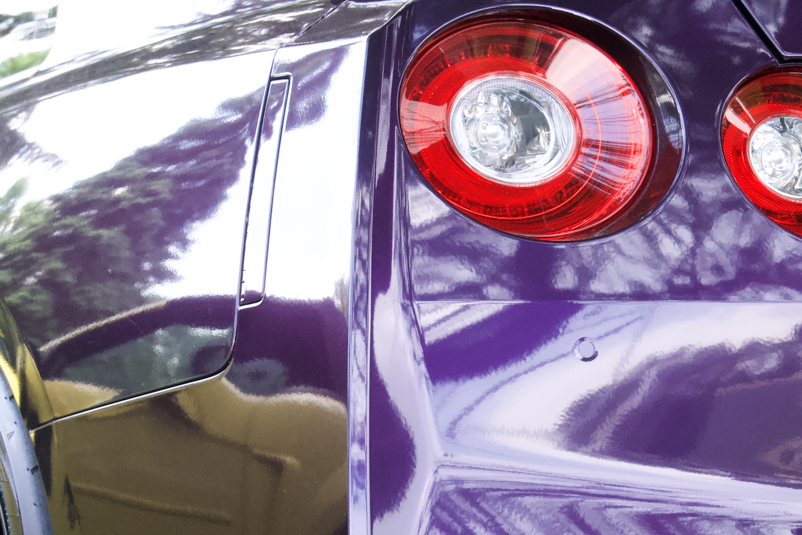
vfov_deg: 11.3
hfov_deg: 16.8
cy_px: 336
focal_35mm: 121
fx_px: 2696
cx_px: 658
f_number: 5.6
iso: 5000
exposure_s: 1/200
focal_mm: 35
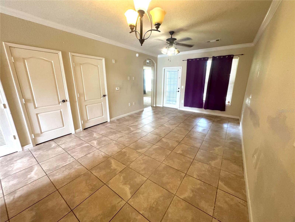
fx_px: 119
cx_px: 148
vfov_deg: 85.7
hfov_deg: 102.1
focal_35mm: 14
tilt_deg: -14.4
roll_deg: -0.2
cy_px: 111
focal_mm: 2.22
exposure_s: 1/60
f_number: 2.2
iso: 500
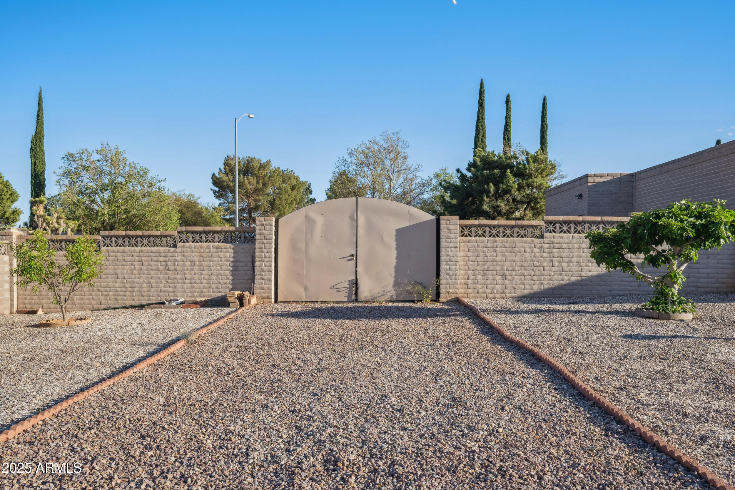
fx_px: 612
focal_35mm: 30
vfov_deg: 43.6
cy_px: 245
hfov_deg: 61.9
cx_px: 368
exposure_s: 1/2000
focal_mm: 30
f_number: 8
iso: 800
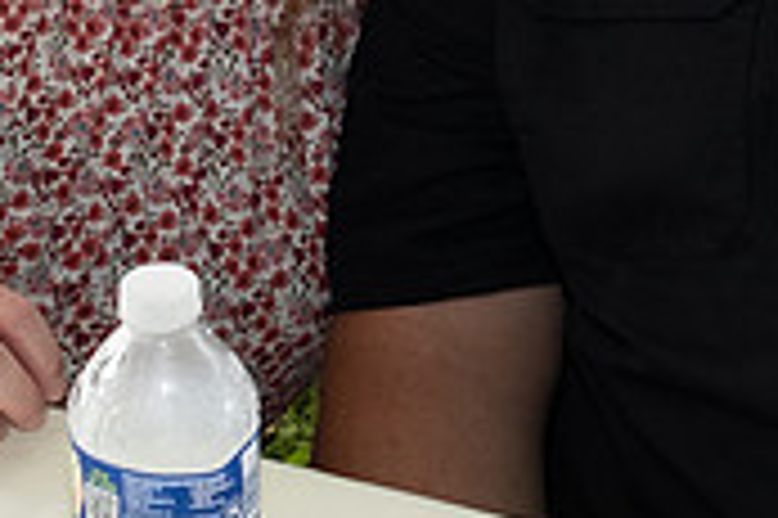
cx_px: 393
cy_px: -103
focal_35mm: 137
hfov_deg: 15.0
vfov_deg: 9.8
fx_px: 2958
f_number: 4.5
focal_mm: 19.4
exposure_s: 1/250
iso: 500
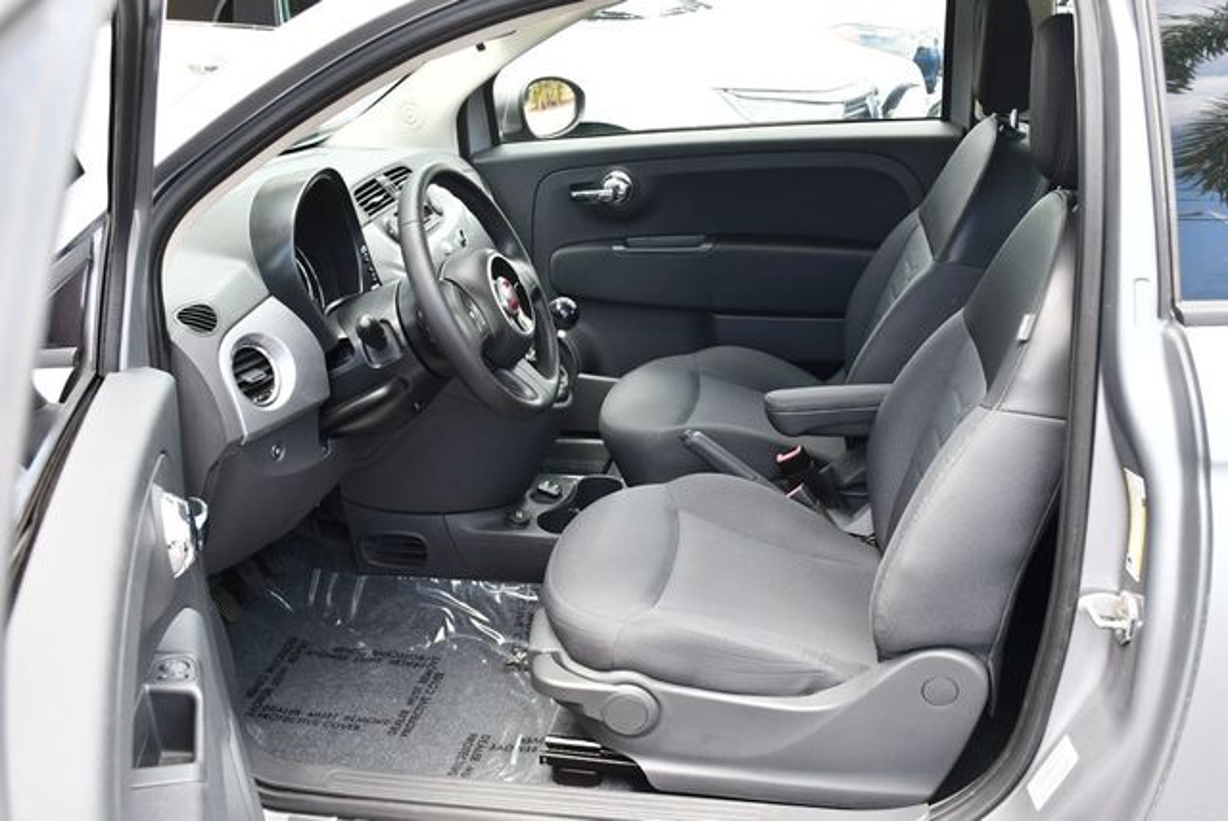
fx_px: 1229
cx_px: 614
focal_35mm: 36
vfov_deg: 36.9
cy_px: 410
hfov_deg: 53.1
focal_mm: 18
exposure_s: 1/250
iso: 400
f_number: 4.5
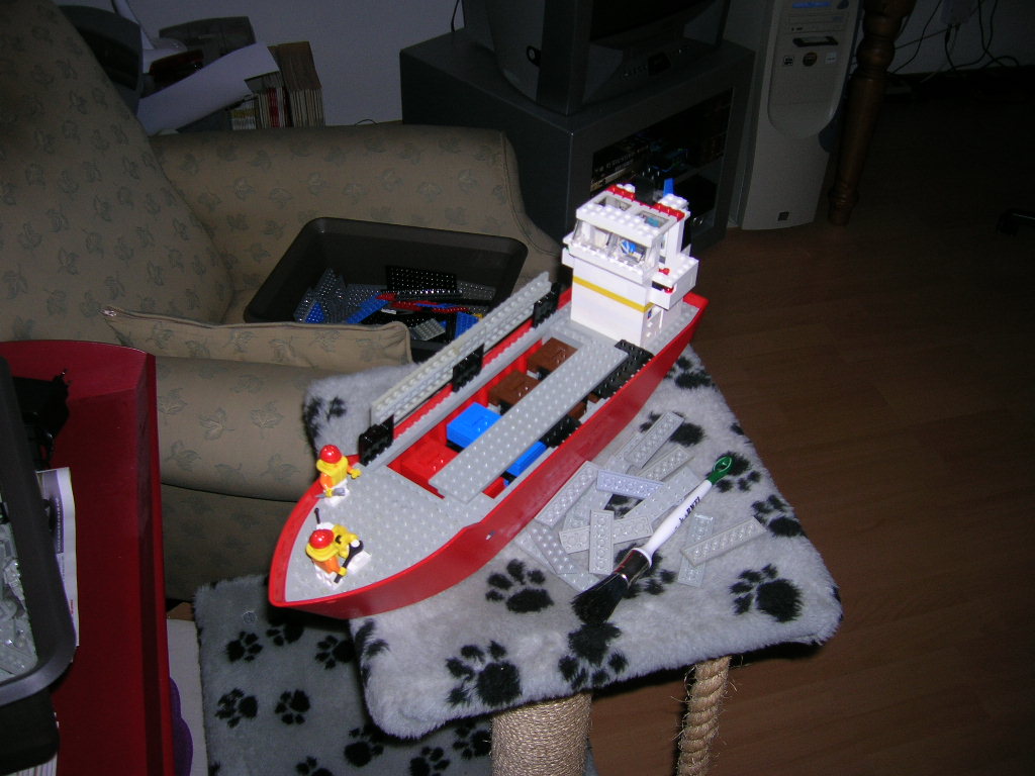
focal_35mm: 34
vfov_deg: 41.8
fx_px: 1017
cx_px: 518
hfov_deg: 54.0
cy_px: 388
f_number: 2.9
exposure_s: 1/60.1
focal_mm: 5.7
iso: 50
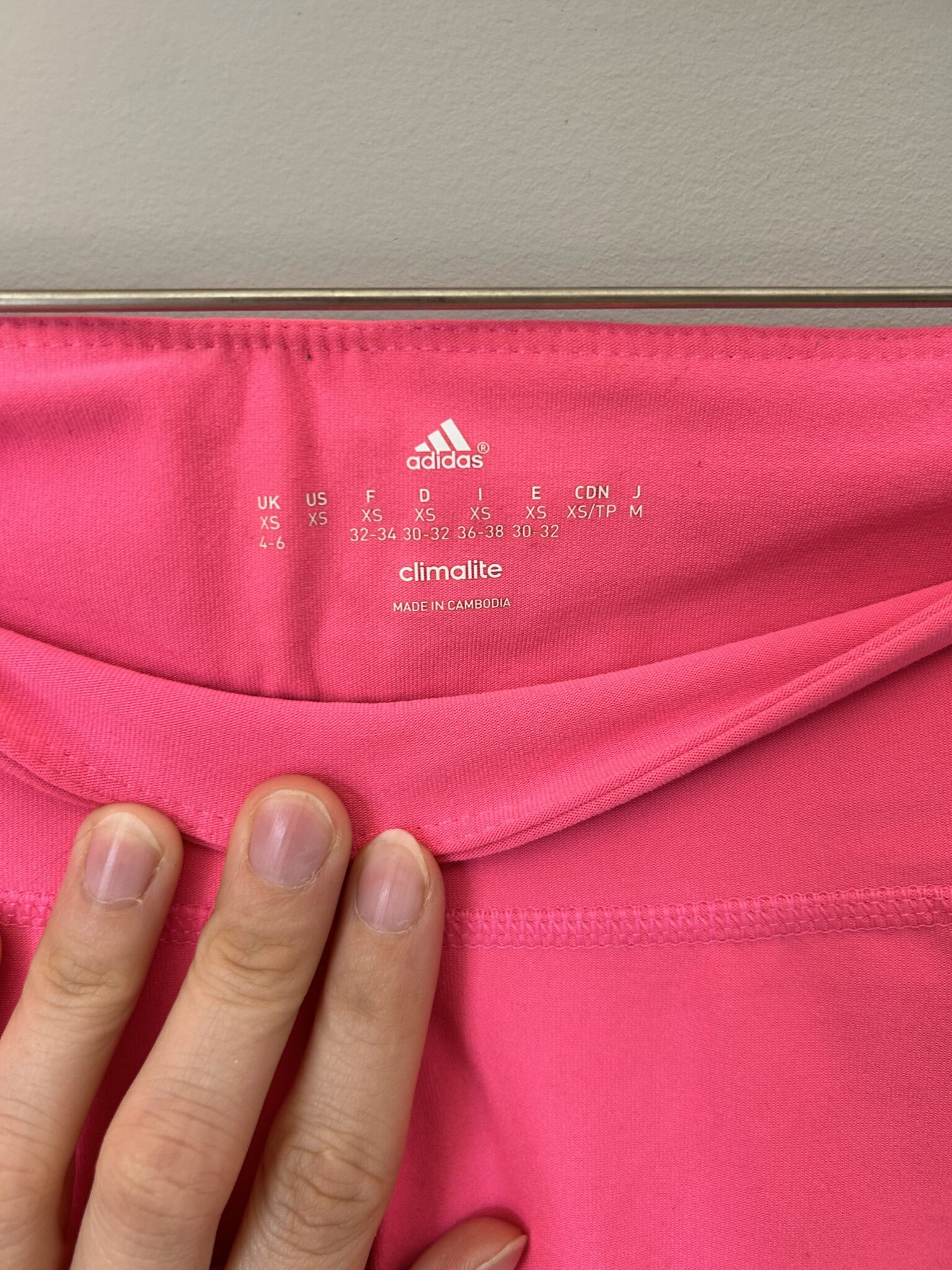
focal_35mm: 26
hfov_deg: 53.1
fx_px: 953
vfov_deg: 67.3
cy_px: 635
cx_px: 476
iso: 100
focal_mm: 5.7
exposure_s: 1/121
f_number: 1.5
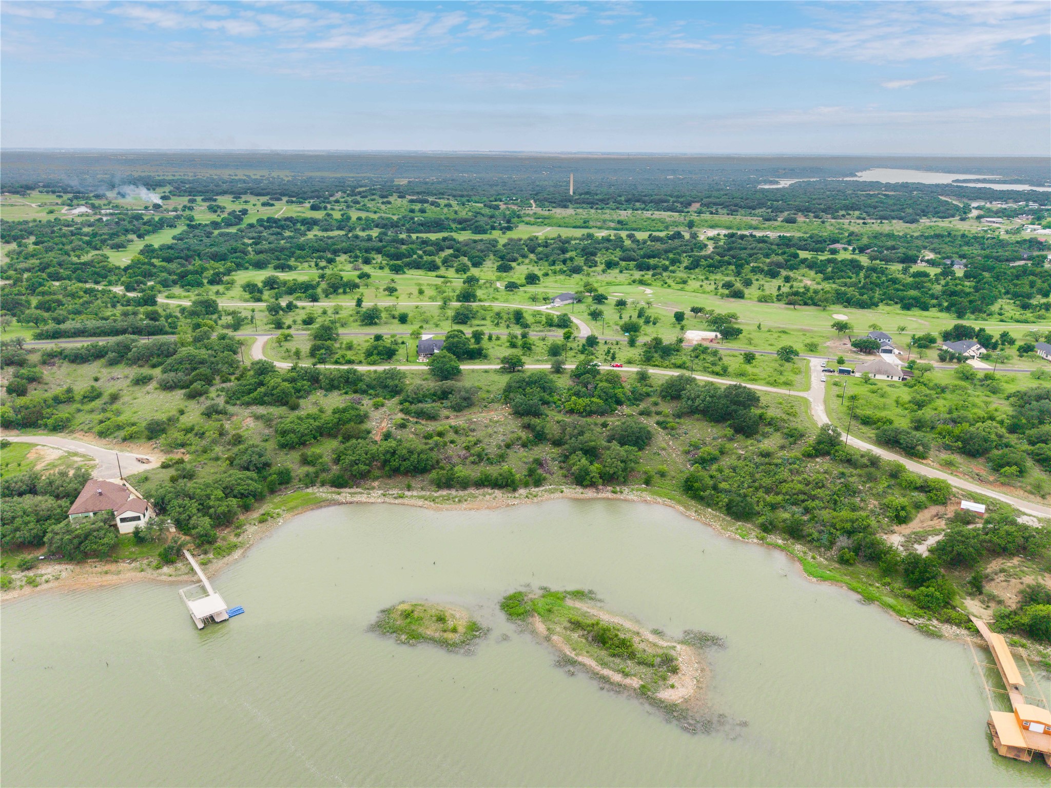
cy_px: 394
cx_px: 526
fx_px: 729
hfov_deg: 71.6
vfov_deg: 56.8
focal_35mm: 24
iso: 160
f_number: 1.8
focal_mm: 8.67
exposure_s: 1/1000
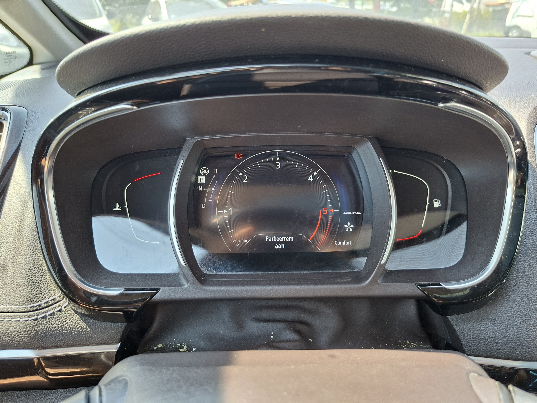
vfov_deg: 58.9
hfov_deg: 73.9
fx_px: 357
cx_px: 268
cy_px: 202
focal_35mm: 23
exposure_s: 1/100
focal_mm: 5.54
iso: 80
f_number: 1.8
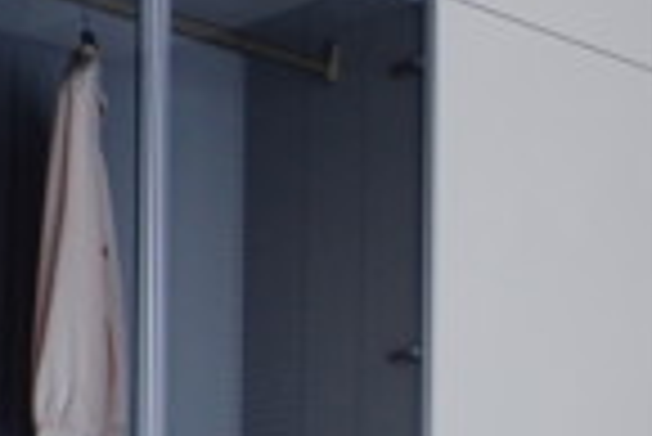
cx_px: 1241
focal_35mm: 99
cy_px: 692
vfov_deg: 13.0
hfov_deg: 16.5
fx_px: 1795
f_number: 3.5
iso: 200
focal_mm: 16
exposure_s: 1/125
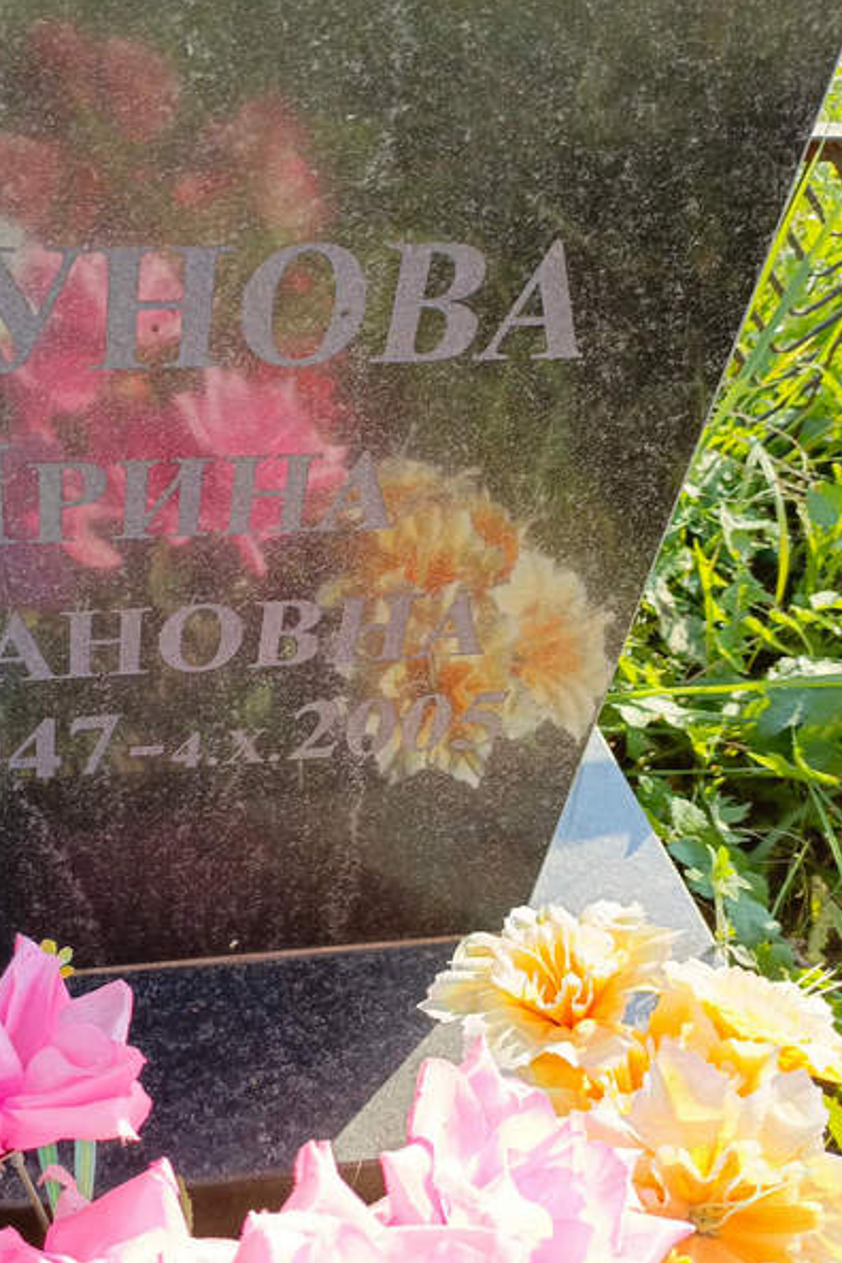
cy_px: 629
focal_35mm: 35
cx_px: 179
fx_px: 1228
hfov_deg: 36.7
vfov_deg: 54.4
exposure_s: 1/302
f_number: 1.69
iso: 113
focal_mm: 4.76
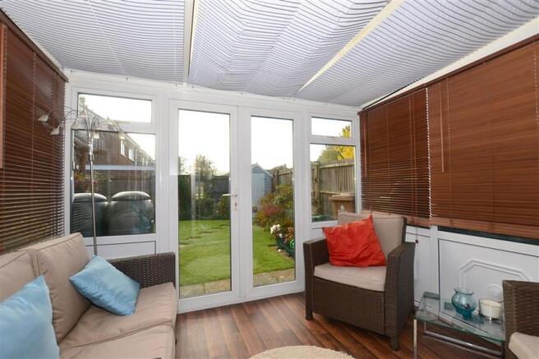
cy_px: 180
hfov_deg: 100.4
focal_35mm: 15
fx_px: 225
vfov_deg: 77.3
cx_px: 270
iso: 200
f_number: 6.3
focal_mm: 10
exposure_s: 1/160
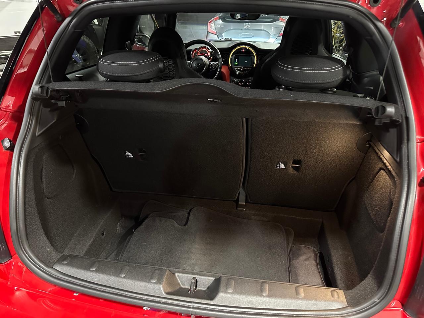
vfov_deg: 56.8
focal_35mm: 24
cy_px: 159
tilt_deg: -28.3
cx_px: 212
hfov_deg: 71.6
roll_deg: -0.8
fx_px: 294
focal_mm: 6.86
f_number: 1.78
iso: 1250
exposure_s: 1/30
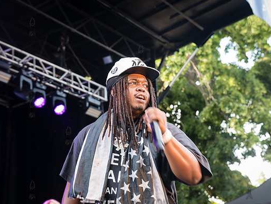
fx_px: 548
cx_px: 133
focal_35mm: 70
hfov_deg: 27.8
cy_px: 103
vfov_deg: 21.0
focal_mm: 58
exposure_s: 1/160
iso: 500
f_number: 4.5
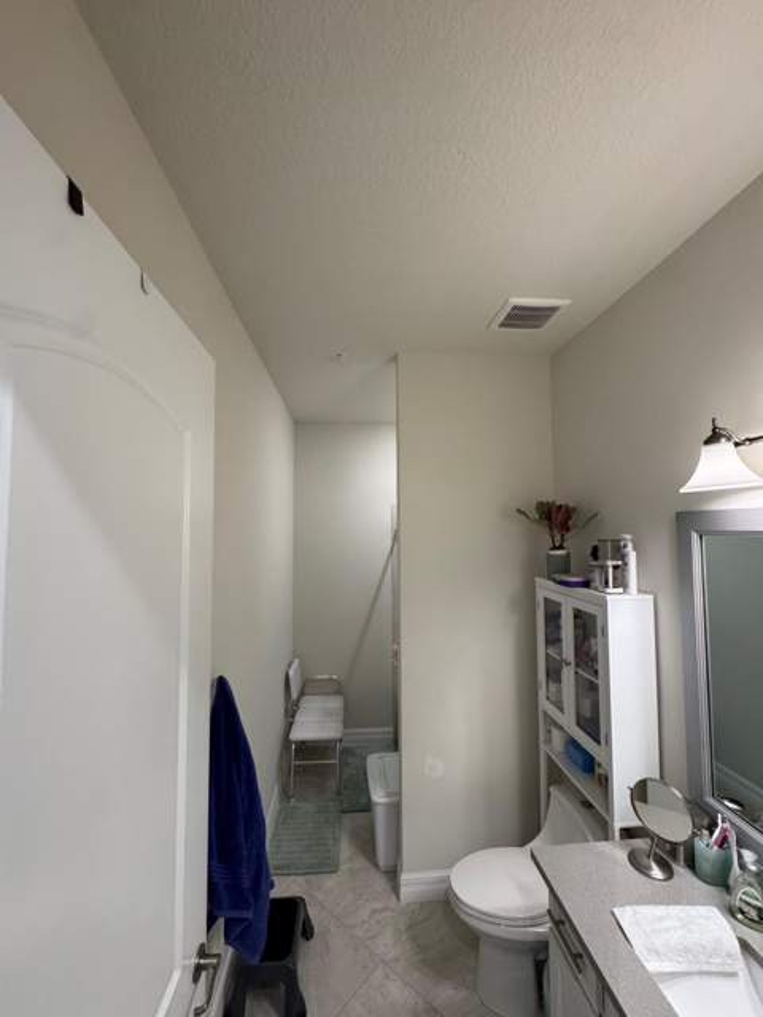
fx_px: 411
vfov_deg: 102.1
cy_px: 508
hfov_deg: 85.7
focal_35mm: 14
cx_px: 382
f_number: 2.2
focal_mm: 2.22
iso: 320
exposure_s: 1/120
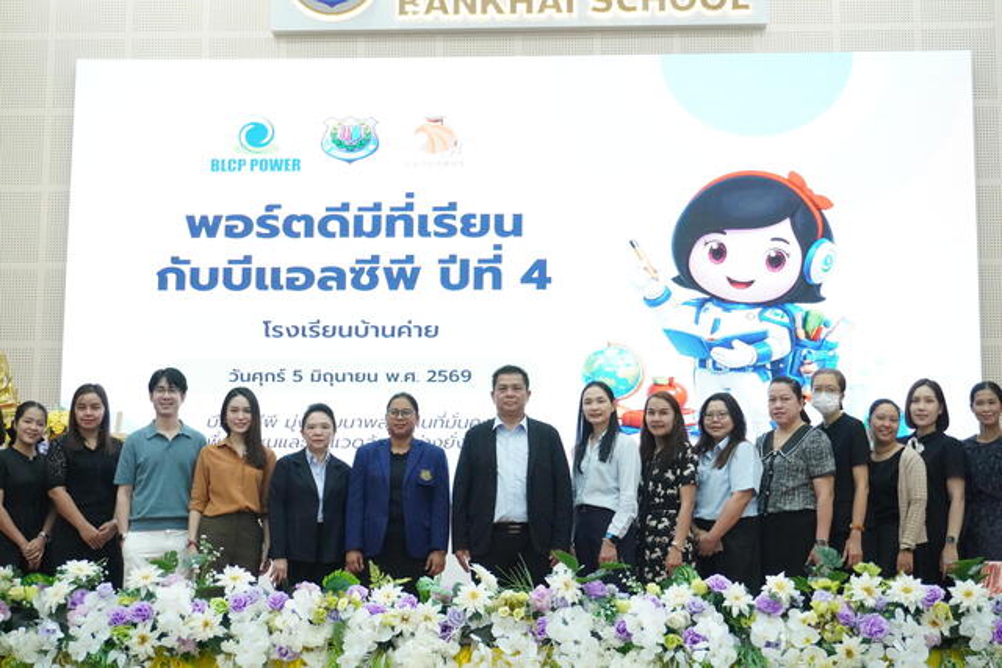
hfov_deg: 35.9
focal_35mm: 56
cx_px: 501
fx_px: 1545
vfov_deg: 24.4
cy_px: 334
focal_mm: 37
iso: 5000
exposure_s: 1/320
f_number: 5.6
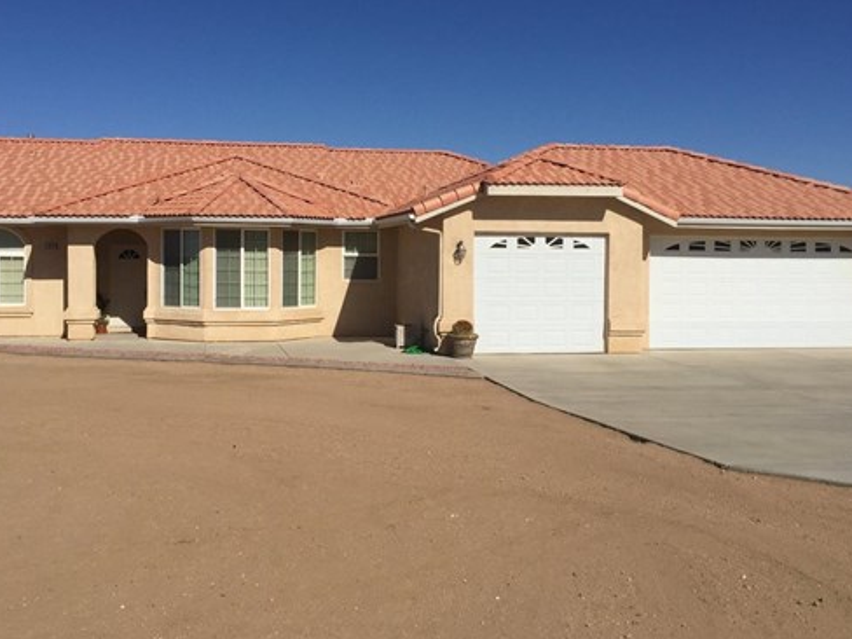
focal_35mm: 38
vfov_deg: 37.7
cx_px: 398
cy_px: 278
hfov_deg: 48.9
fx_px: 935
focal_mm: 4.15
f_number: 2.2
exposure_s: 1/6623
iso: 32
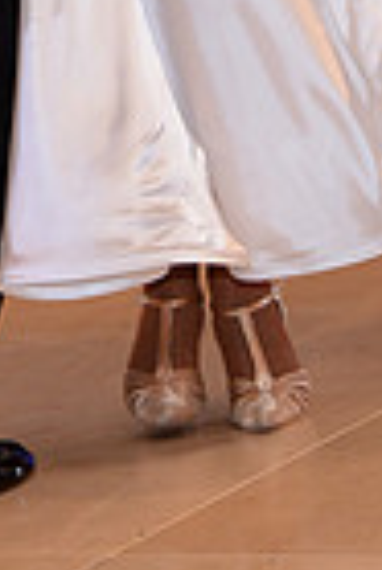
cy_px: -504
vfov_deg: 4.1
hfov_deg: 2.8
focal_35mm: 499
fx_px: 7922
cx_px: -35
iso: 1250
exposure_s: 1/200
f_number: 5.6
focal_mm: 120
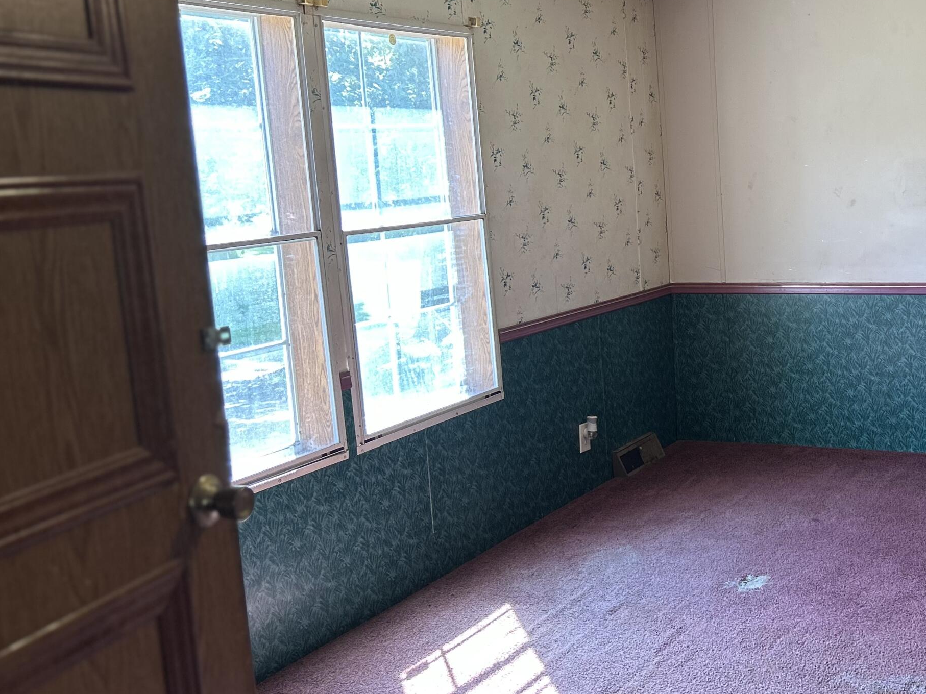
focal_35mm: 43
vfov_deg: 33.5
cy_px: 298
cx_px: 748
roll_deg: +2.7
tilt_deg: -8.2
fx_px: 1150
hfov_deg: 41.8
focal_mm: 5.7
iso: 80
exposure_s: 1/120
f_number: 1.5
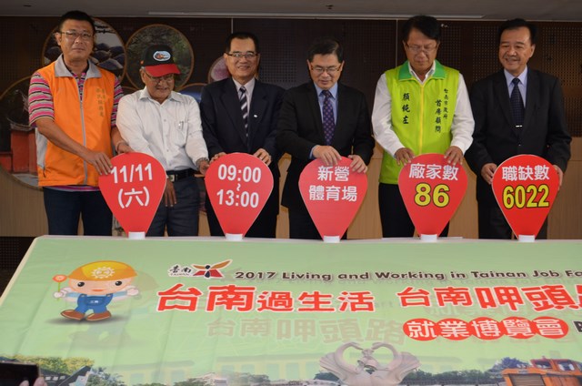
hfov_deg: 39.0
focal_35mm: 51
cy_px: 193
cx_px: 291
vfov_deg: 26.4
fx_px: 823
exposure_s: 1/60
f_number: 5
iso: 400
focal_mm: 34
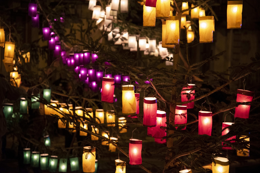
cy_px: 86
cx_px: 130
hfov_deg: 23.9
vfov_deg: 16.1
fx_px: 614
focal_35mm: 85
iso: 6400
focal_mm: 85
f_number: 4
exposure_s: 1/80
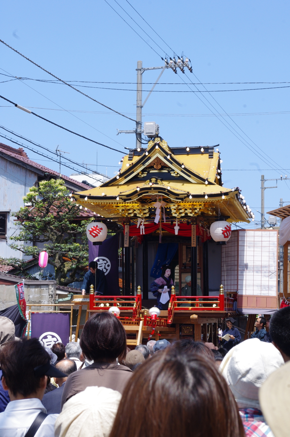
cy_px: 218
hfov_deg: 16.6
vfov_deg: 24.8
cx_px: 145
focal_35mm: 82
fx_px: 993
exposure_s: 1/200
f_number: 11
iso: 400
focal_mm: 55
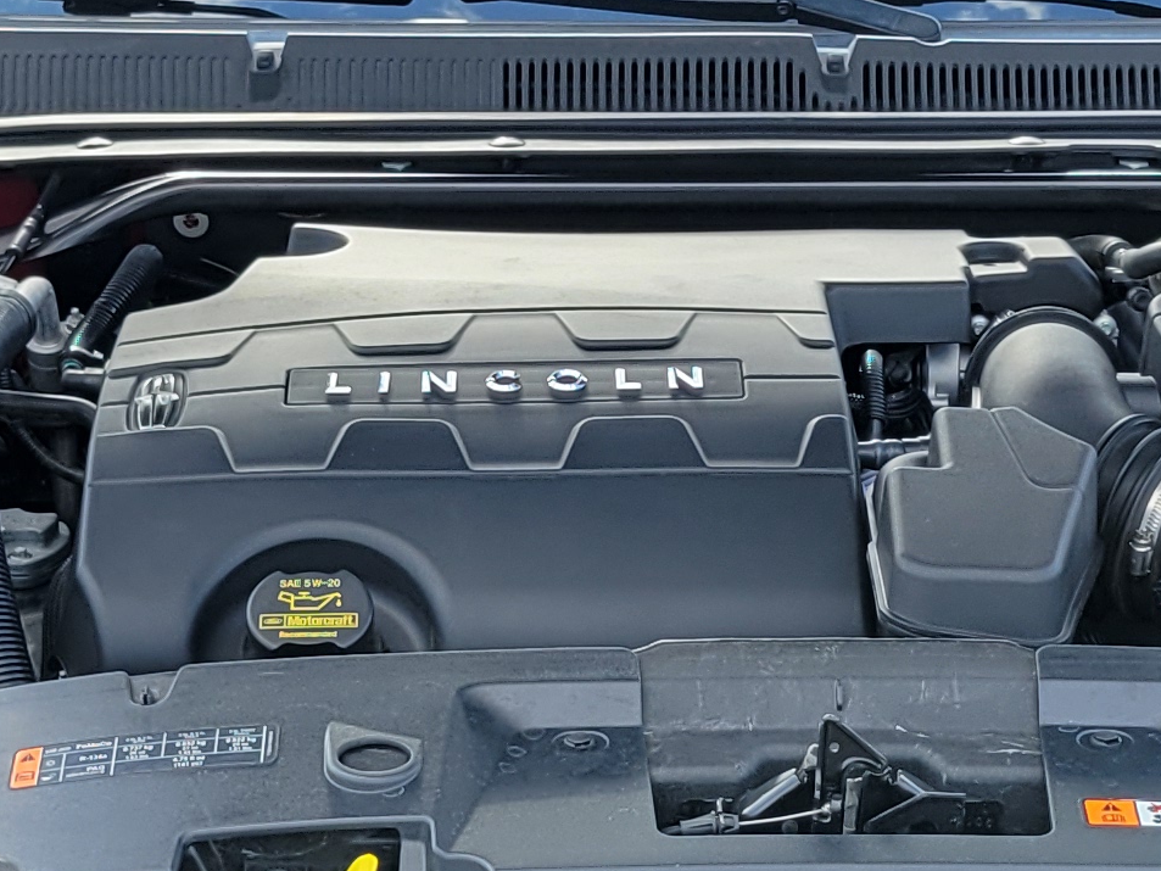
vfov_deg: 13.5
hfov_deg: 17.9
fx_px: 3690
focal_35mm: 110
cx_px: 659
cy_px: 488
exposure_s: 1/430
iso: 40
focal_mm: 5.4
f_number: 1.8
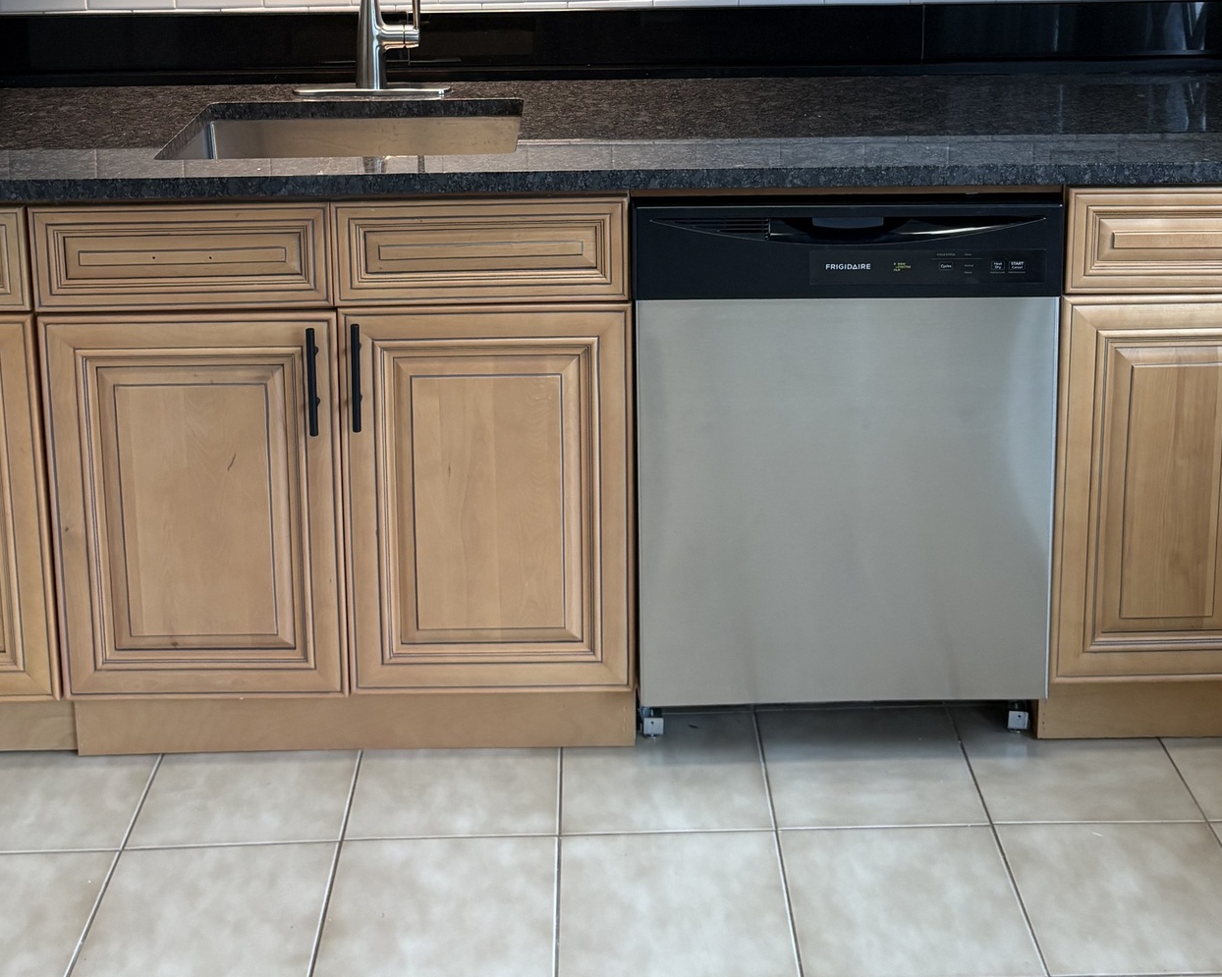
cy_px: 26
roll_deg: +1.4
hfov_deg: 39.5
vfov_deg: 30.1
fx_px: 1700
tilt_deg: -8.4
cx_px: 635
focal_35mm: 47
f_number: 1.6
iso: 125
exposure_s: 1/120
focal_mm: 5.96
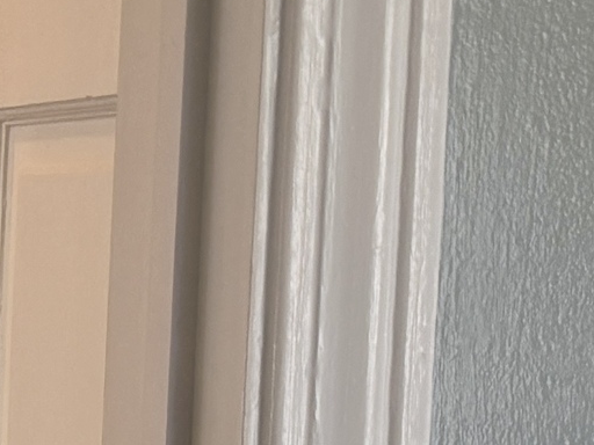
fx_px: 2471
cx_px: -666
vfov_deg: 10.2
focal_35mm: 144
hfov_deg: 11.9
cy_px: 465
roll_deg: -0.4
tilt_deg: -5.4
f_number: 1.78
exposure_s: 1/120
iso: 125
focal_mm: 6.76
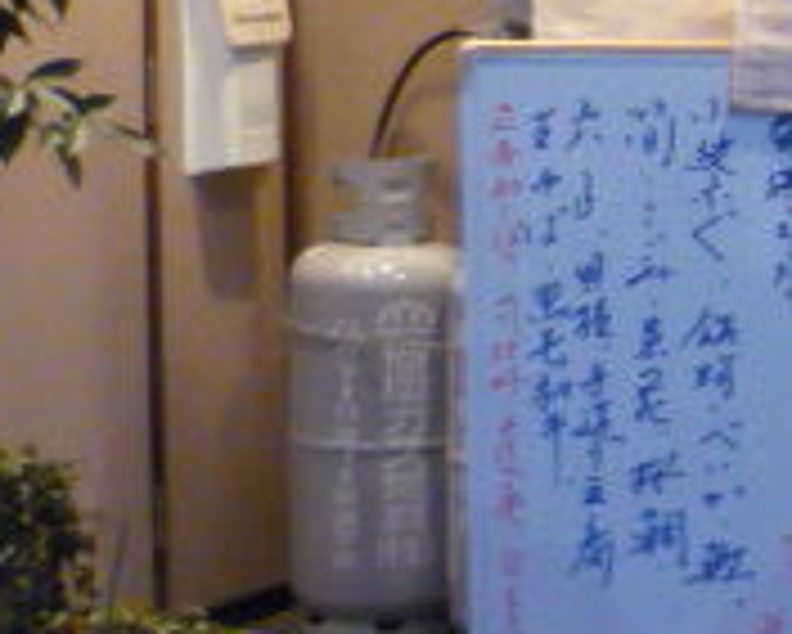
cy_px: 175
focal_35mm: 117
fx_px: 2744
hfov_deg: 15.5
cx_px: 1089
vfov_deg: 13.2
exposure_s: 1/25
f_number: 2.8
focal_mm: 5.5
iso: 800
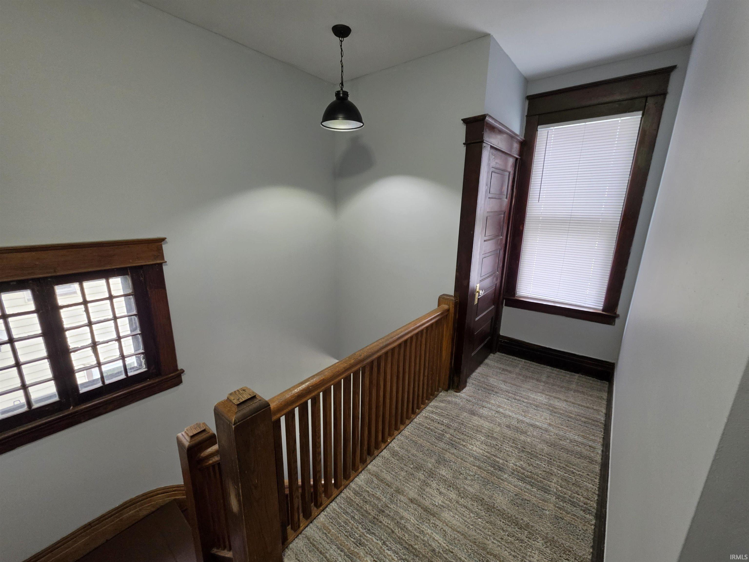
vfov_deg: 89.9
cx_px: 374
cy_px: 281
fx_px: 281
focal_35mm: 13
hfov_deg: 106.2
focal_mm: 2.2
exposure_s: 1/60
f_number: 1.9
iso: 200
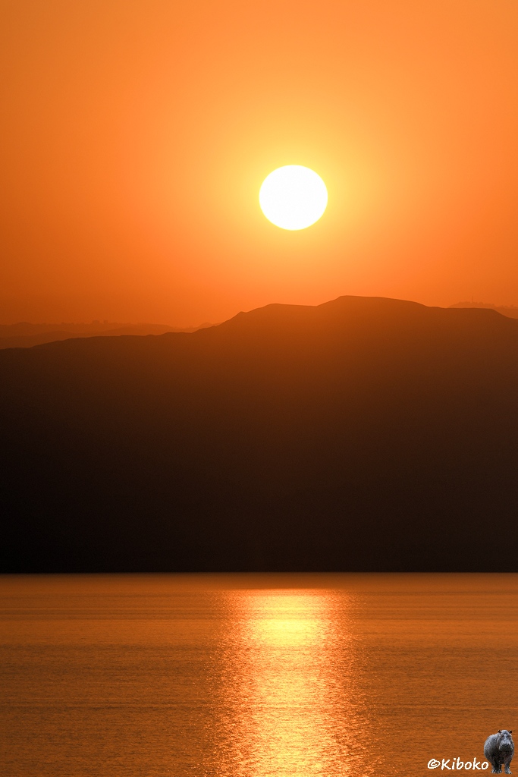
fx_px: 6796
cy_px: 388
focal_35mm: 315
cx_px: 259
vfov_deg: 6.5
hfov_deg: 4.4
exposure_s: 1/8000
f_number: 5
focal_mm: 210
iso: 250
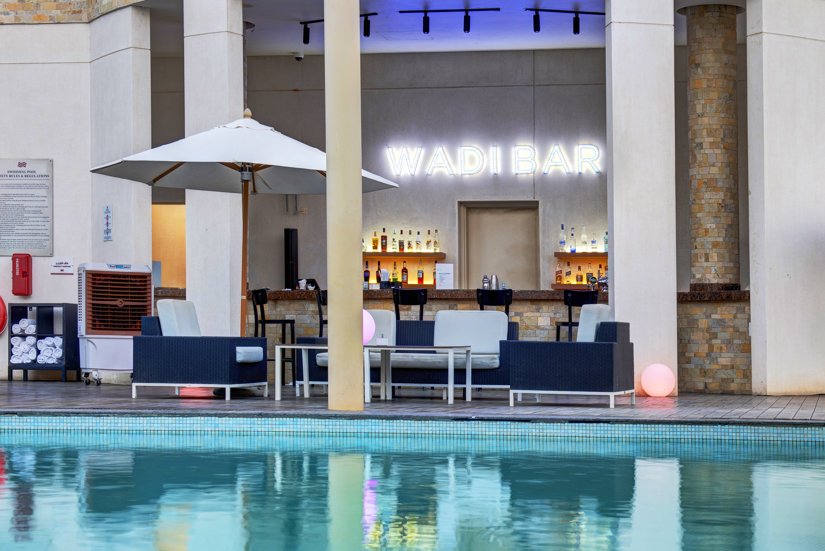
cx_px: 412
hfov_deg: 41.1
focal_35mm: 48
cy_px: 276
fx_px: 1100
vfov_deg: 28.1
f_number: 8
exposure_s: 1/2
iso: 100
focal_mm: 48
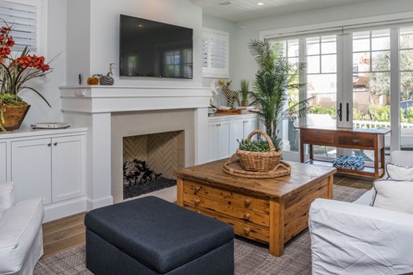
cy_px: 85
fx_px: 321
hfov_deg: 65.5
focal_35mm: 28
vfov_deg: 45.5
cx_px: 203
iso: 320
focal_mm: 16
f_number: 8
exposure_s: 1/30
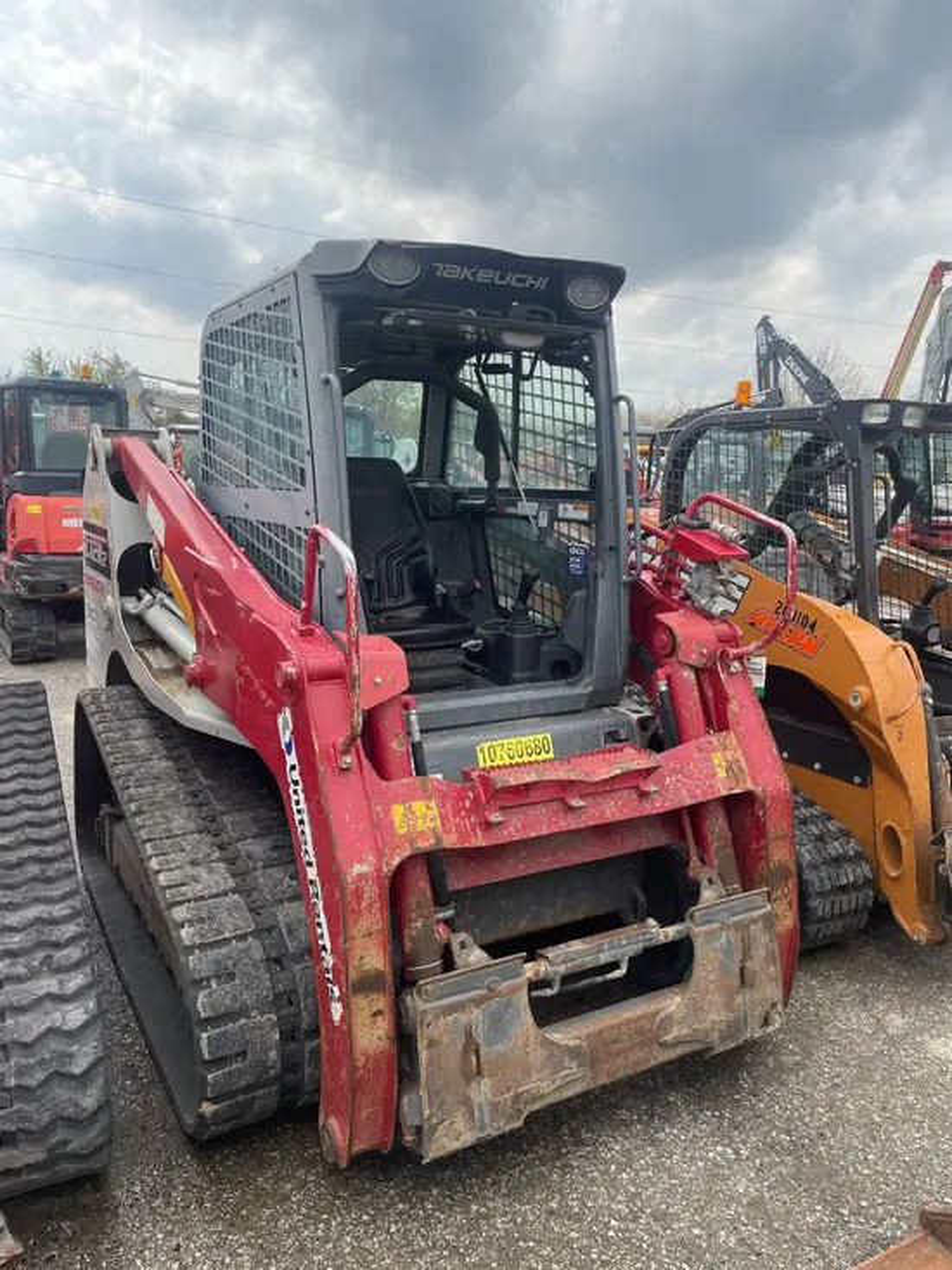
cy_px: 635
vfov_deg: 67.3
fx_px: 953
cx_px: 476
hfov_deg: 53.1
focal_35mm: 26
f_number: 1.6
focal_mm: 4.2
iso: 50
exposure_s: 1/2681
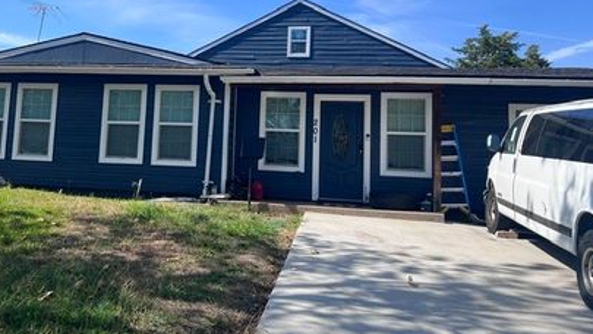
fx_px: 550
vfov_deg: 33.3
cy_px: 102
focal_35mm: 35
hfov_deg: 56.1
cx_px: 230
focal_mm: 5.7
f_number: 1.5
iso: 50
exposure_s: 1/4115
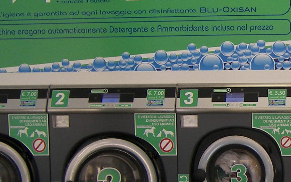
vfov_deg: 14.0
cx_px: 327
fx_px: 738
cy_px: 150
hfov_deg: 21.1
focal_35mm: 93
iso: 50
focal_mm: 5
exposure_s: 1/60
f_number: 2.8
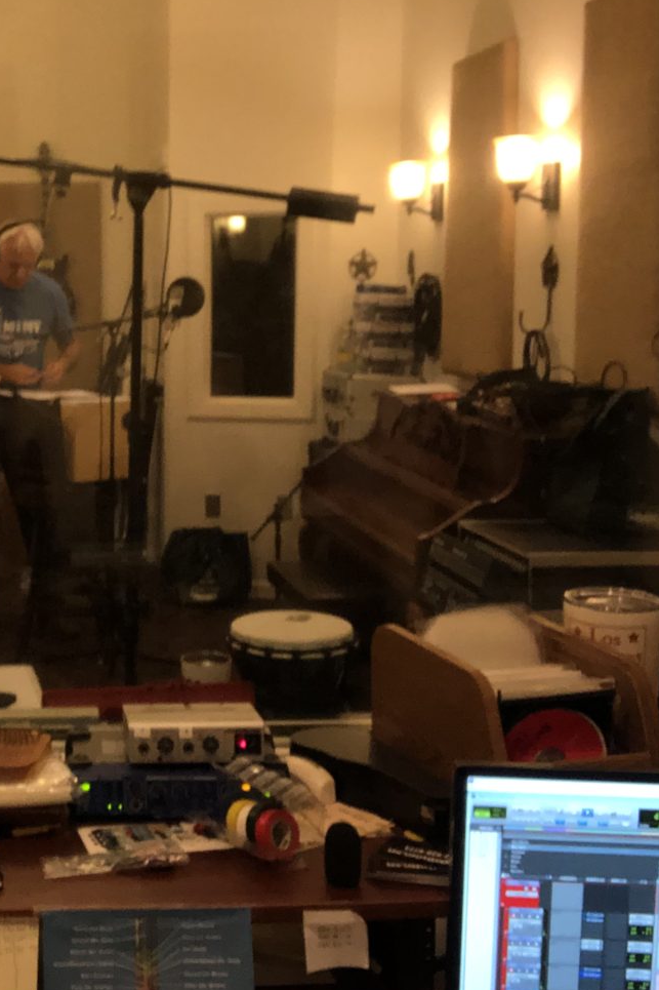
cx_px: -10
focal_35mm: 53
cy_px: 414
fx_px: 1456
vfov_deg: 37.4
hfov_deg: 24.3
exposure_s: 1/30
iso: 125
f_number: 2.2
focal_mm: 2.87
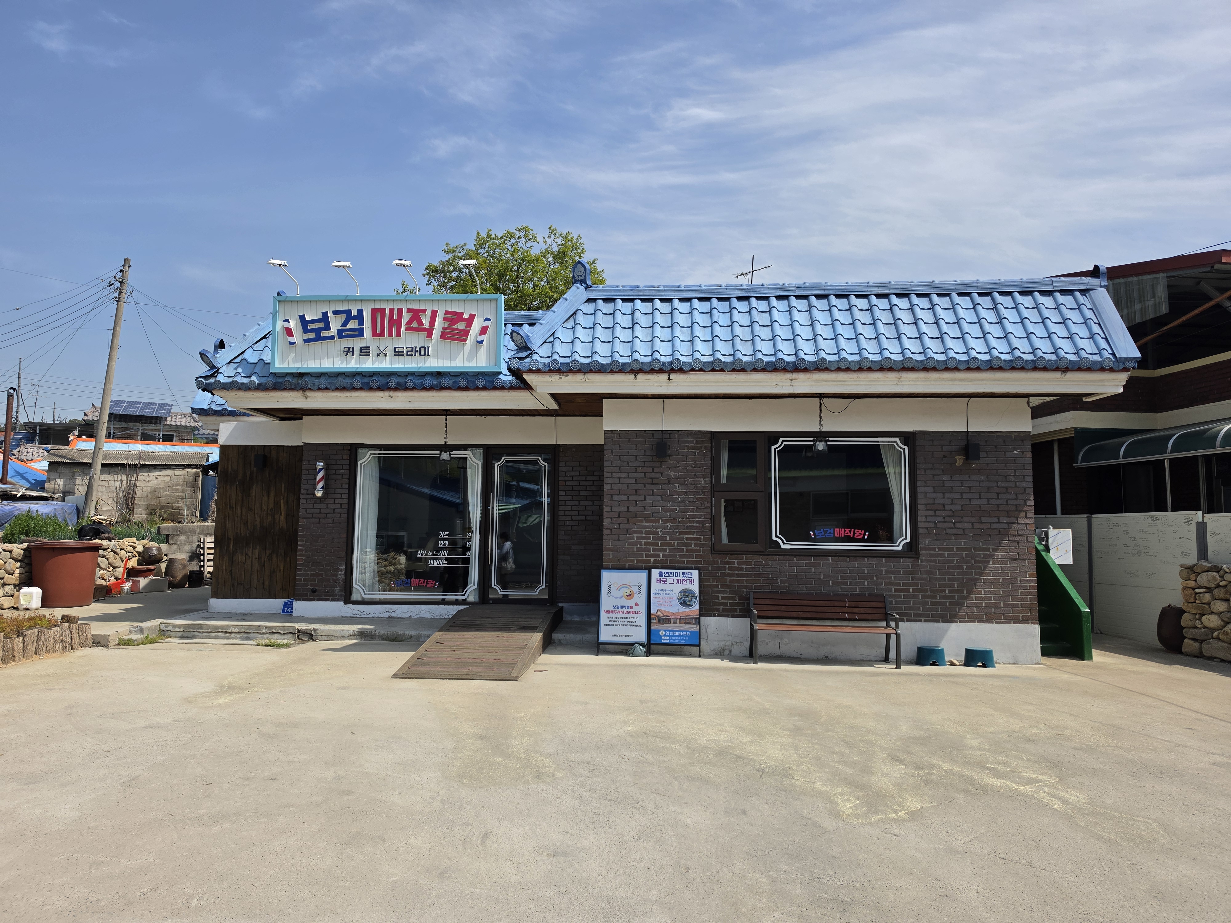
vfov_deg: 58.9
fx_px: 818
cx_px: 616
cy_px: 462
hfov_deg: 73.9
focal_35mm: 23
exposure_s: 1/7939
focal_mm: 6.5
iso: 64
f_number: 1.4
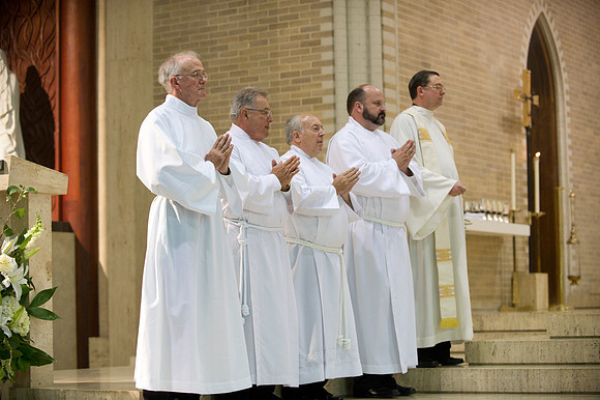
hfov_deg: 24.8
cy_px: 200
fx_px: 1366
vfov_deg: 16.6
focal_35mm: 82
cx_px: 300
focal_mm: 82
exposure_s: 1/160
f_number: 2.8
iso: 2000
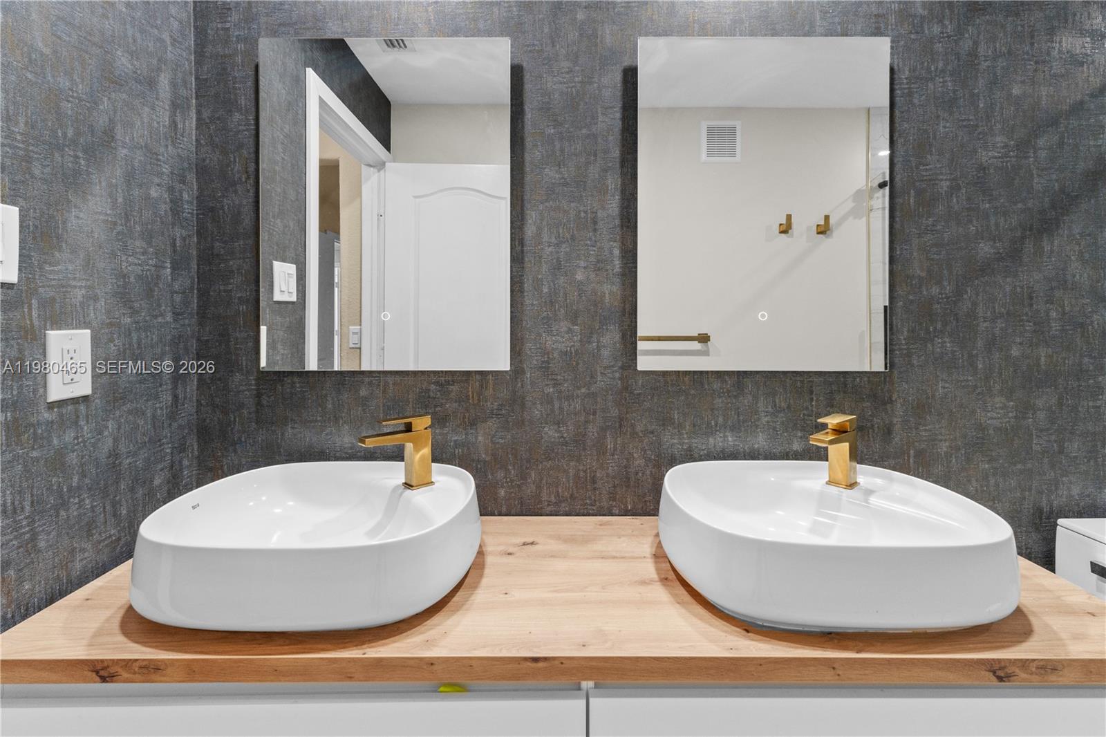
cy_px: 368
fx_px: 461
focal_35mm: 15
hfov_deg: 100.4
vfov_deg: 77.3
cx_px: 553
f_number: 9
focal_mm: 10
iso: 640
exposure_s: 1/2.5
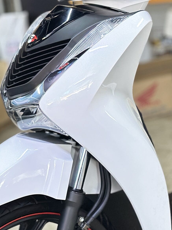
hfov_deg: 14.0
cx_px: 85
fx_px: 702
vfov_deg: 18.5
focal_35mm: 106
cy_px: 153
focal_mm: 6.86
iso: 640
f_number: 1.78
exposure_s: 1/33
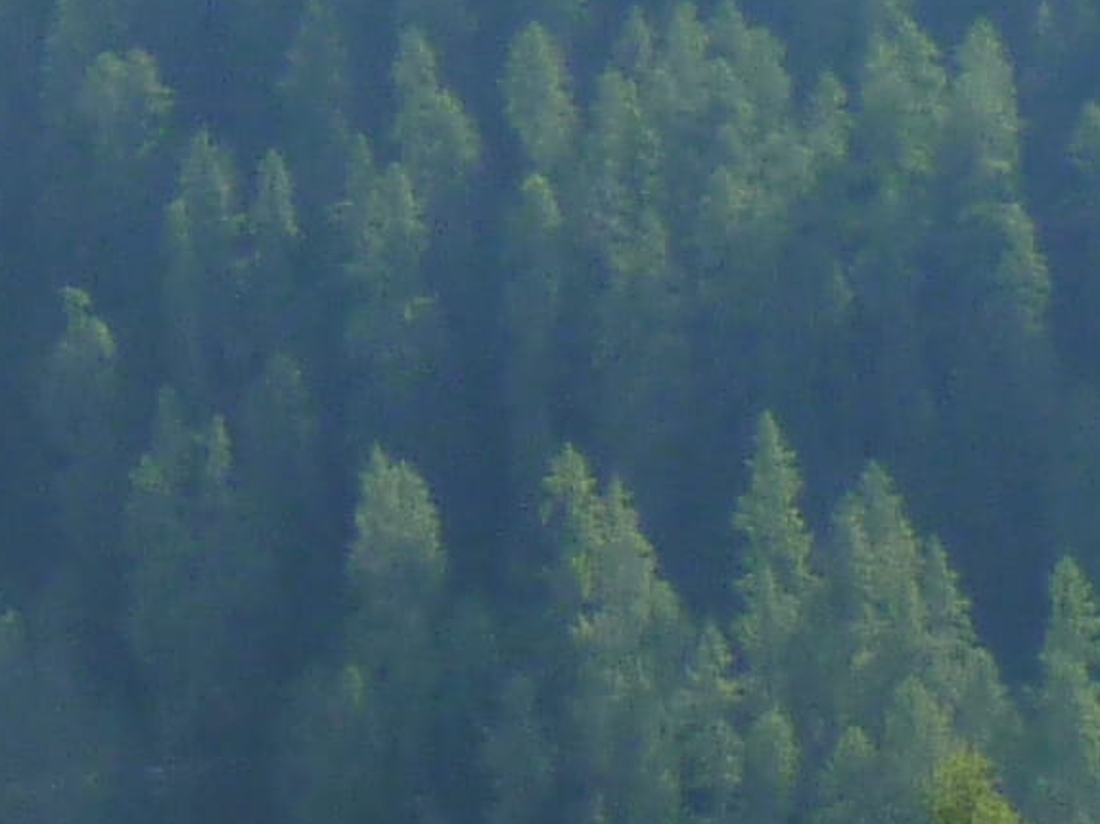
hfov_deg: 8.0
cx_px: -1435
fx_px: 7306
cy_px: -186
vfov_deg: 6.4
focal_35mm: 230
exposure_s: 1/200
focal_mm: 5.9
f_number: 5
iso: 125
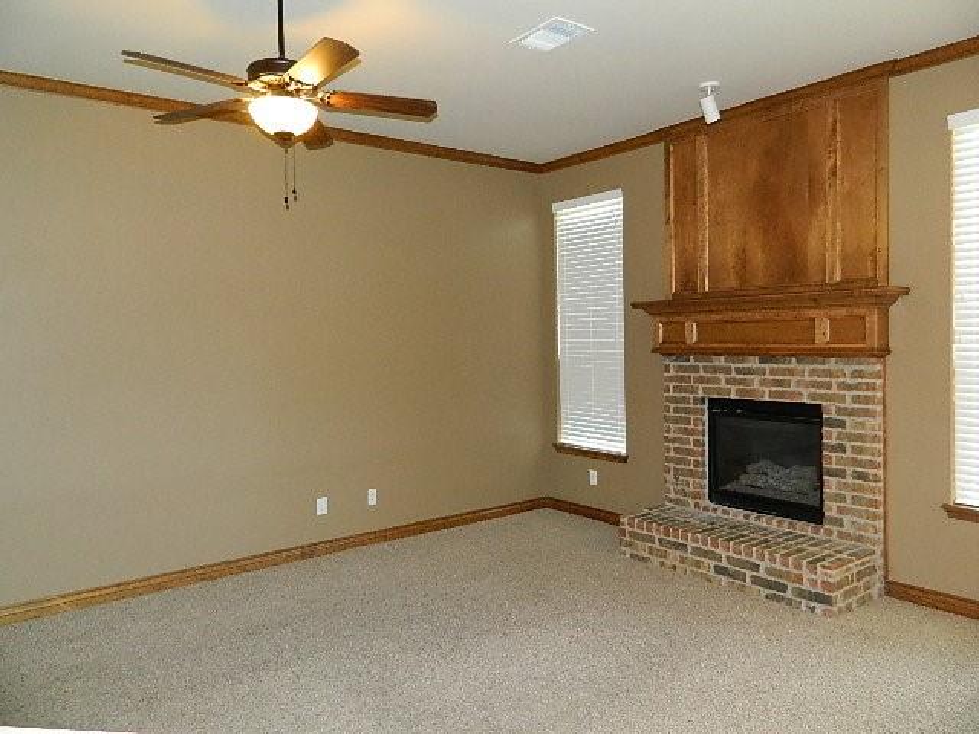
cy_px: 367
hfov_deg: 69.4
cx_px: 490
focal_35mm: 25
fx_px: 707
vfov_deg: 54.9
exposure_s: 1/30
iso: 320
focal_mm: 4.5
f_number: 3.1
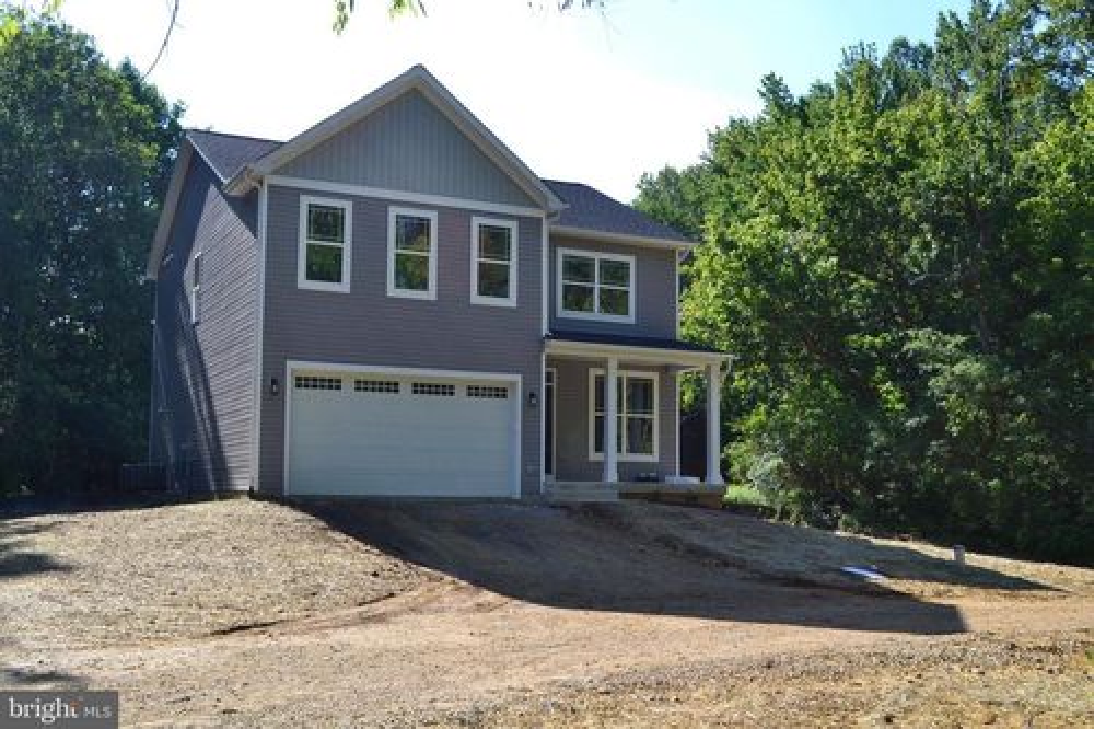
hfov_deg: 49.6
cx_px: 547
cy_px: 364
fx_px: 1185
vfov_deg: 34.2
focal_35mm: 39
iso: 400
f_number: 10
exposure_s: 1/250
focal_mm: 26
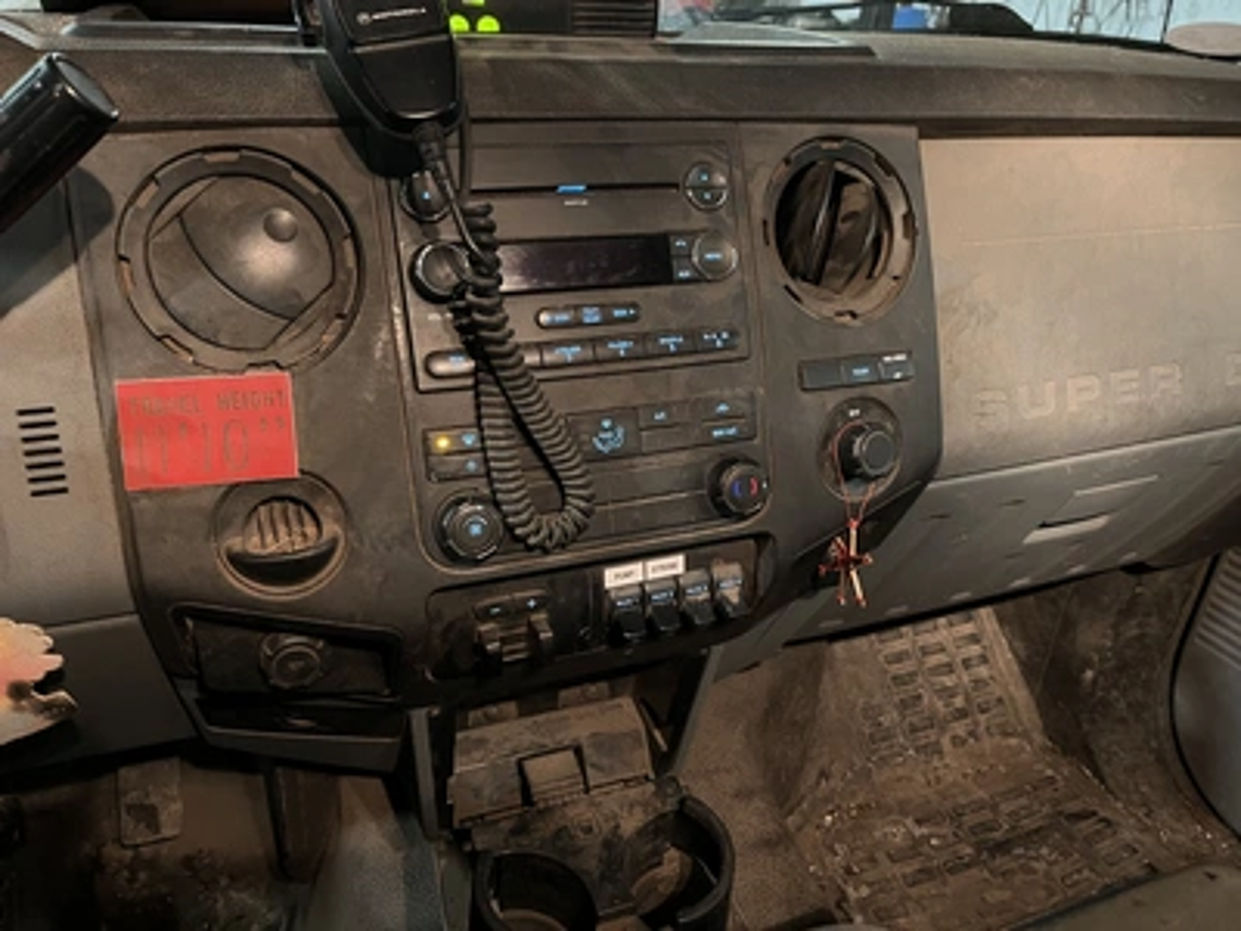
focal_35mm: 26
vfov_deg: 53.1
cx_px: 620
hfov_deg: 67.3
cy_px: 466
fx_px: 932
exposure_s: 1/30
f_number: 1.6
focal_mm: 5.1
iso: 800
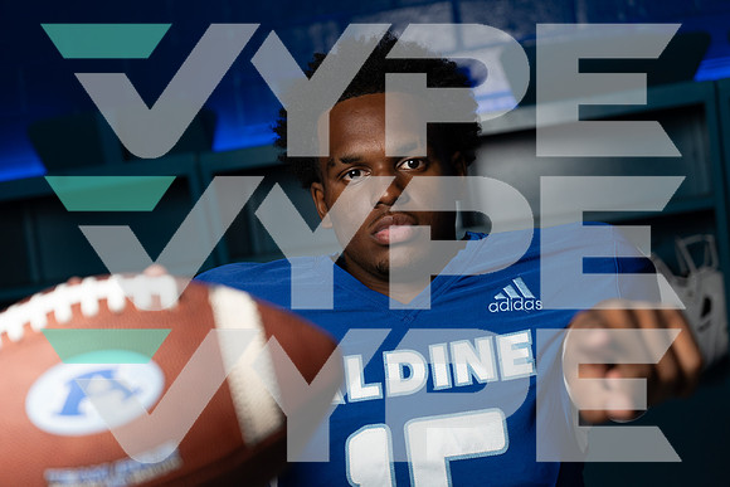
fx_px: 1420
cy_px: 244
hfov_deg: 28.8
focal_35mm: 70
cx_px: 365
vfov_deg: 19.5
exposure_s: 1/250
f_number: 4.5
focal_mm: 70
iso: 1000
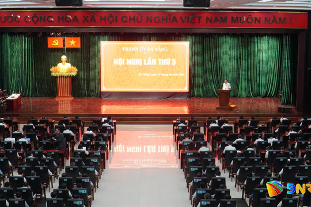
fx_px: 402
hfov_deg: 42.3
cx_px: 156
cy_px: 104
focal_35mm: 46
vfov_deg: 28.9
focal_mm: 31
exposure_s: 1/25
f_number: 7.1
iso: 800
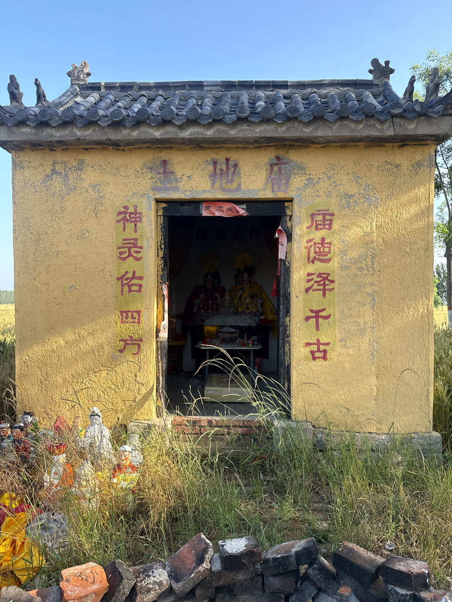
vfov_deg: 71.6
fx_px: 418
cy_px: 301
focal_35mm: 24
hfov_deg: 56.8
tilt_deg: +0.6
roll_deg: -0.2
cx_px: 226
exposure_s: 1/967
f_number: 1.78
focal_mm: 6.76
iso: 80
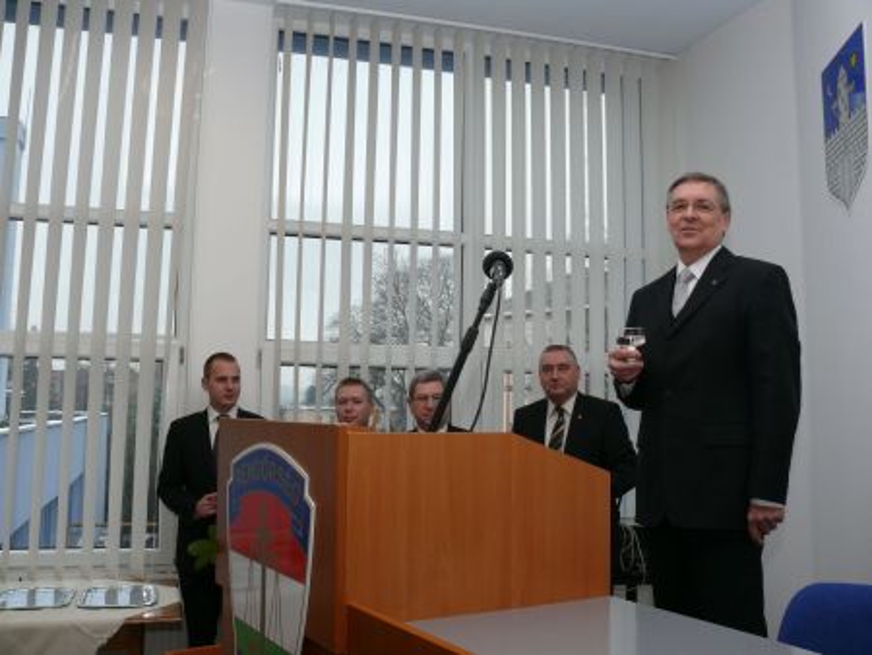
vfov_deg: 40.7
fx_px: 882
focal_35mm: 35
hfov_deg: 52.6
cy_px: 328
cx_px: 436
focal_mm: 7.4
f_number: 4
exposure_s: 1/125
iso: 100
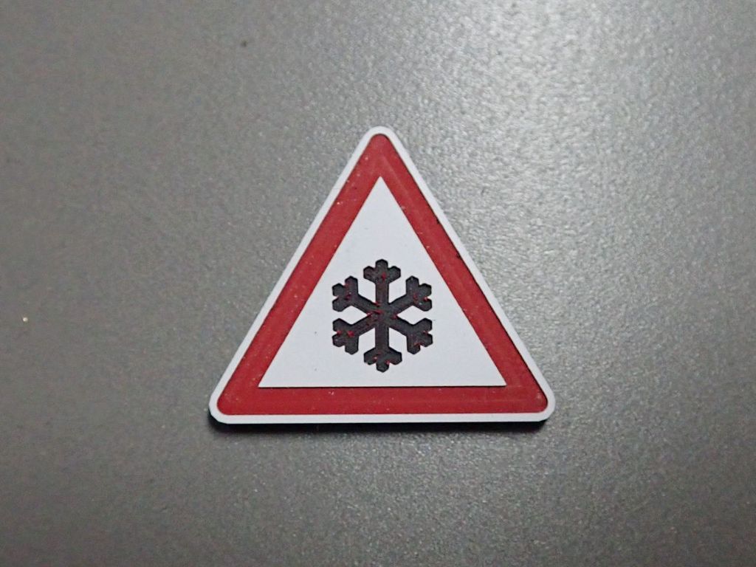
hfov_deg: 60.0
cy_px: 284
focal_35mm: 30
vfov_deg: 46.8
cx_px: 378
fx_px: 655
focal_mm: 5.5
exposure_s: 1/200
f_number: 2.3
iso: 640
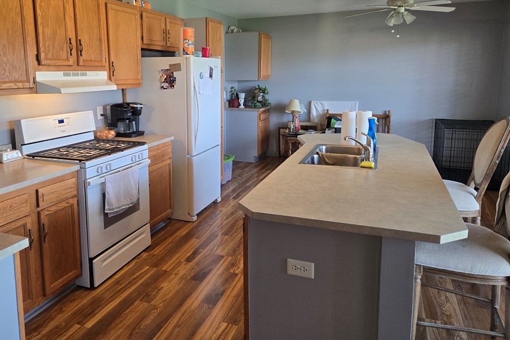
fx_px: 397
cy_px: 132
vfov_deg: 46.1
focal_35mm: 28
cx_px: 219
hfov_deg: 65.2
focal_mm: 5.4
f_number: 1.8
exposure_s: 1/120
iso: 100
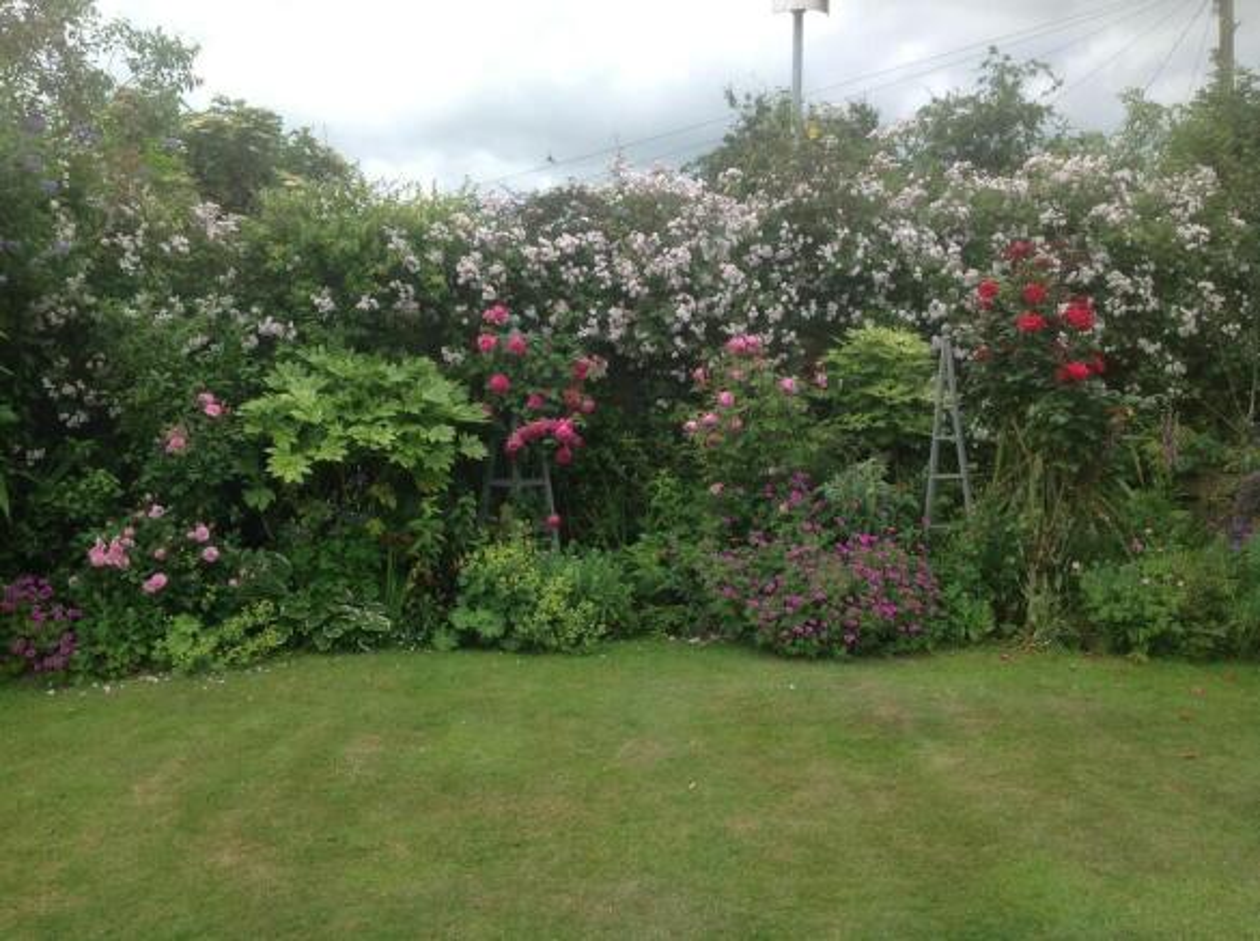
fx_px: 1272
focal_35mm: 35
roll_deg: -0.6
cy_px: 470
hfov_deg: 52.7
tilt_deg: -3.1
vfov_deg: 40.6
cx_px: 630
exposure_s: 1/458
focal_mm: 4.28
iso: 50
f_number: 2.4
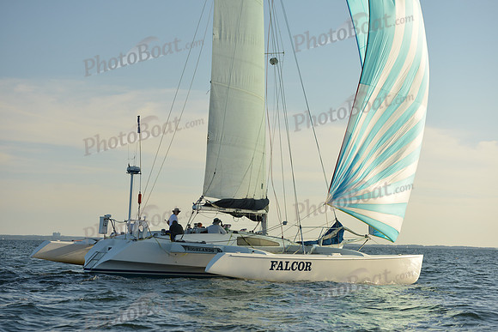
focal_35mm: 85
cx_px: 249
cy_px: 166
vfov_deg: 16.1
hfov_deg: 23.9
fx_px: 1176
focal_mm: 85
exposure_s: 1/1000
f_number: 5
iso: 320
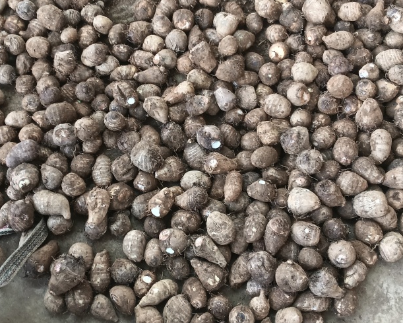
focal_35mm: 46
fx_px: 549
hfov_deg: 40.3
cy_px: 125
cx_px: 183
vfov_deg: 32.6
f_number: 1.8
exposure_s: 1/50
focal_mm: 3.61
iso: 200
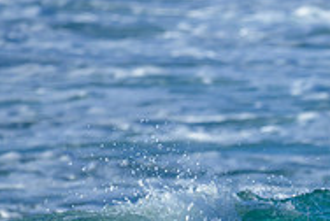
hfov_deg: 0.7
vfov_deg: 0.5
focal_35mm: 2840
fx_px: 26074
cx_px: 344
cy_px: 292
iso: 400
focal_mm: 800
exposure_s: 1/2000
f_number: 6.3
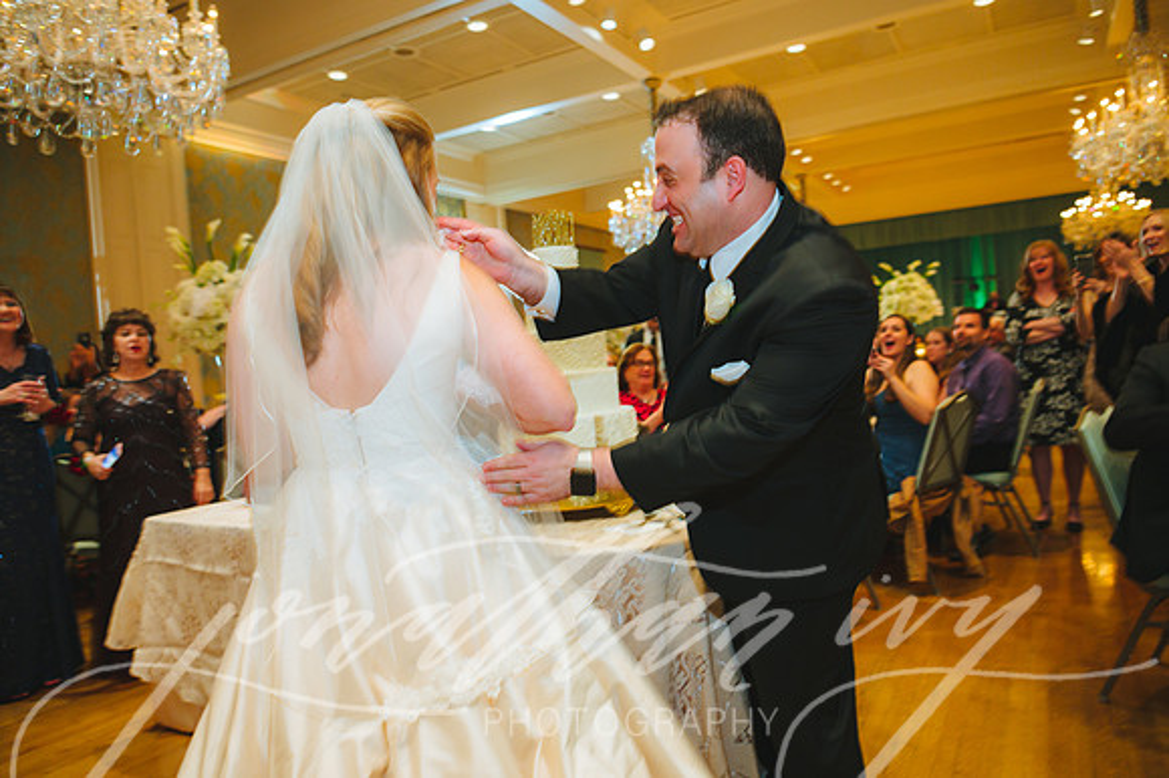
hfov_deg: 69.4
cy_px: 389
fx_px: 844
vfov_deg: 49.5
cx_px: 584
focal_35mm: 26
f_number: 2.8
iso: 1250
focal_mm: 26
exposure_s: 1/60
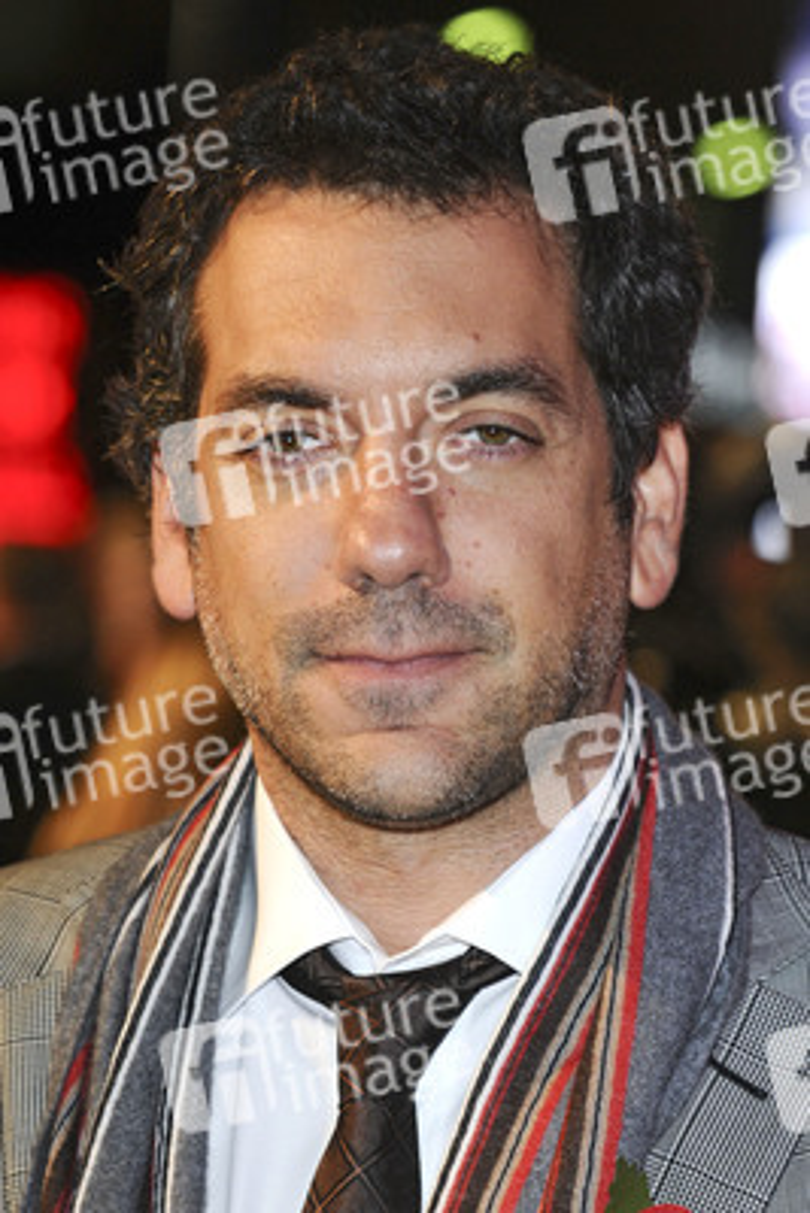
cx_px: 405
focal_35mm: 150
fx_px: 5058
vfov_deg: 13.7
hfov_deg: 9.2
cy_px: 606
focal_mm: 100
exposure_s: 1/160
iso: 500
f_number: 4.5
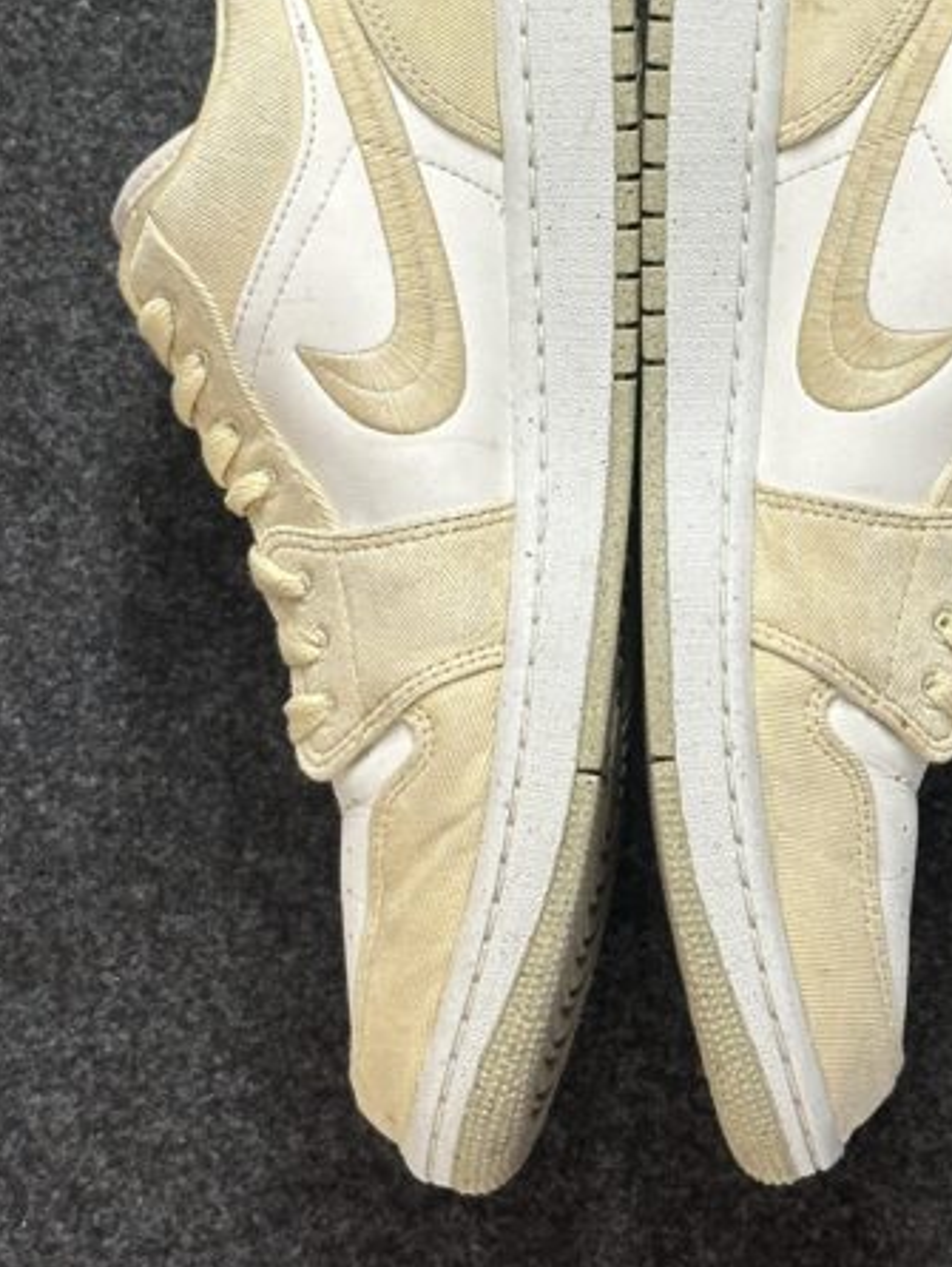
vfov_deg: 22.7
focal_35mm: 86
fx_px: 3151
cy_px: 433
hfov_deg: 17.1
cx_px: 654
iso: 200
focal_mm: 6.86
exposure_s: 1/50
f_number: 1.78
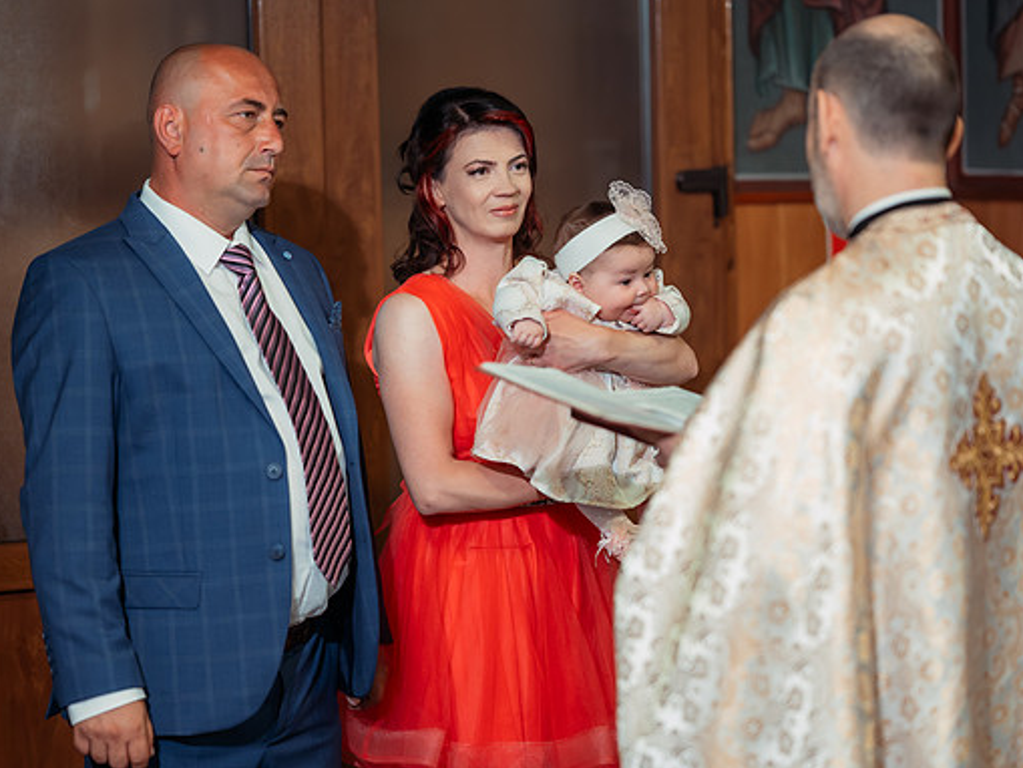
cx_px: 555
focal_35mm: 93
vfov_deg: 15.9
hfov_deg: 21.1
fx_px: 2749
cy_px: 384
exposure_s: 1/250
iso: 1600
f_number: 2
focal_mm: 85
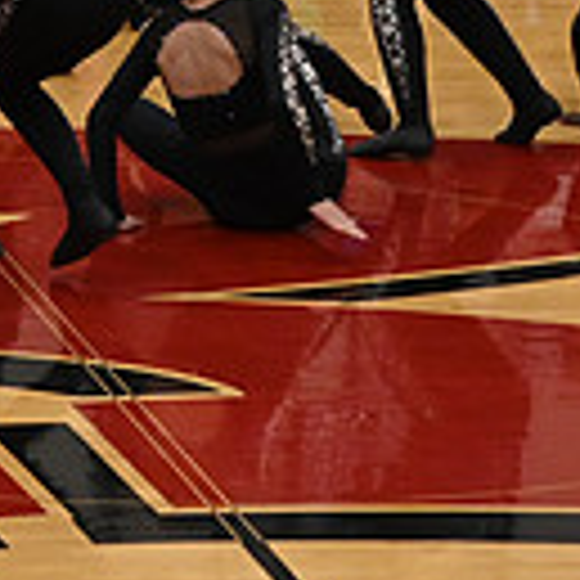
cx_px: -656
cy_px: 7
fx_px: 7602
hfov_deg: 4.3
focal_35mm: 401
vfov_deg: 4.4
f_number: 4
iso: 3200
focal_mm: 70
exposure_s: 1/400
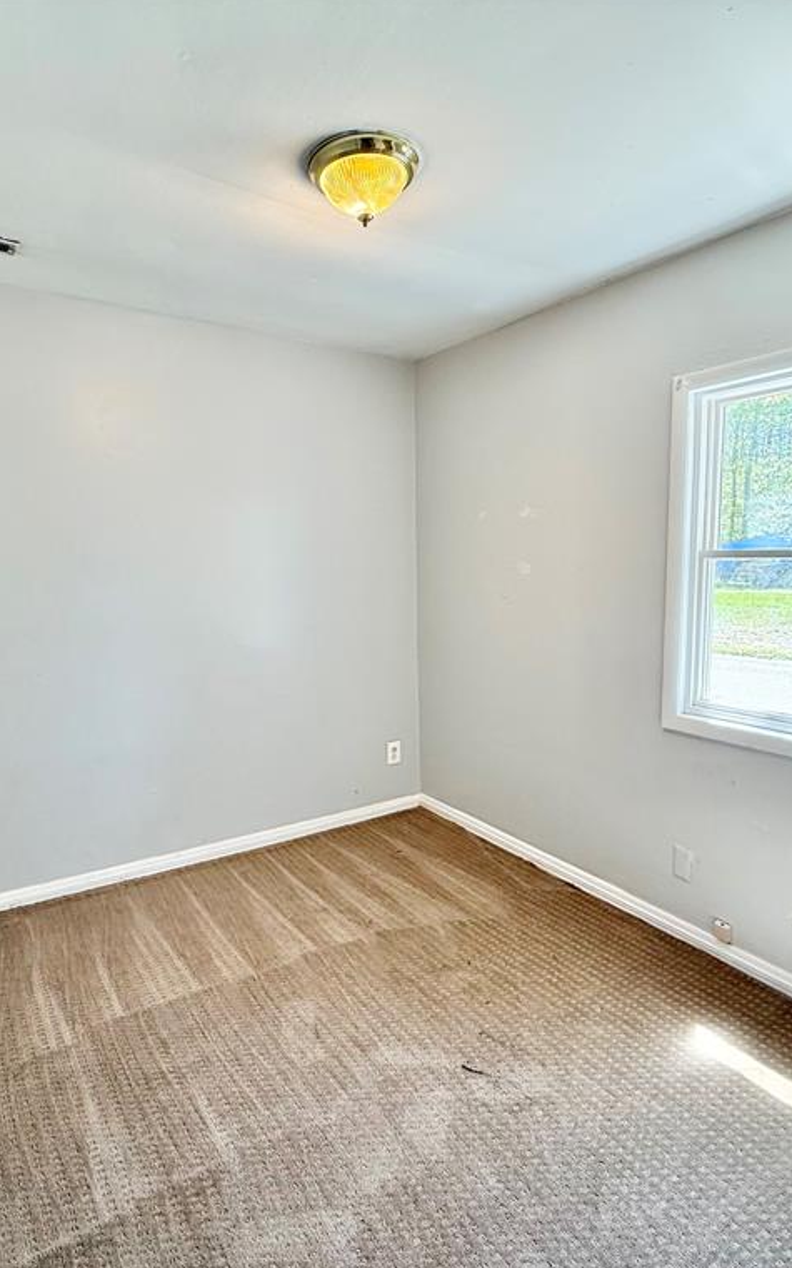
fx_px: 691
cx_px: 370
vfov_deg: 85.1
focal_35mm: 20
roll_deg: -1.1
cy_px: 634
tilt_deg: -4.6
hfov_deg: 59.6
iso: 125
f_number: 2.2
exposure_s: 1/120
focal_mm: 2.22
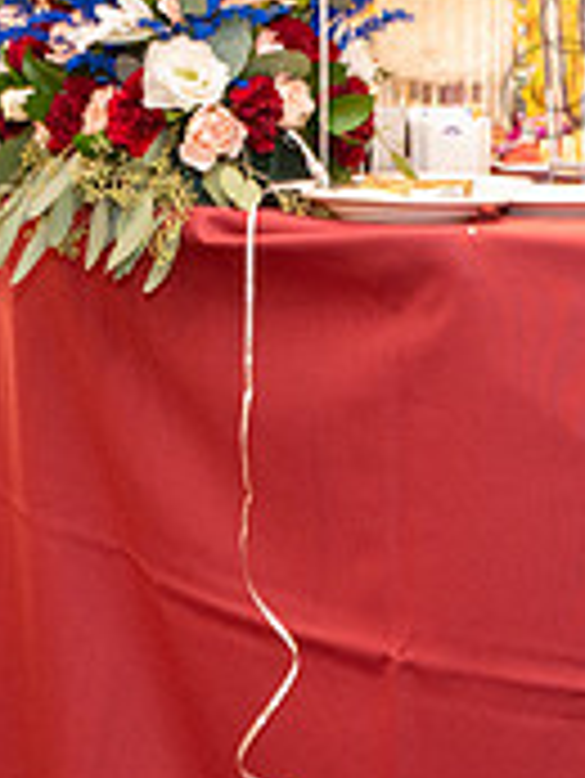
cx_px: 855
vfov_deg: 11.1
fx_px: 3983
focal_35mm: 177
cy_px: 54
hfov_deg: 8.2
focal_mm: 55
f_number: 4
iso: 2500
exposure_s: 1/30
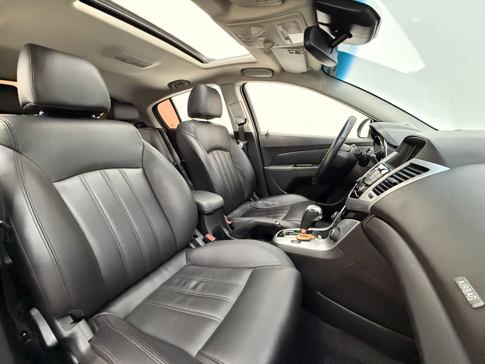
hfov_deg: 102.1
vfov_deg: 85.7
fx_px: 196
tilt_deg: -14.1
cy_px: 182
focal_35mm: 14
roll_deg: +0.3
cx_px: 242
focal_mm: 2.22
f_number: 2.2
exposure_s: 1/60
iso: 1250
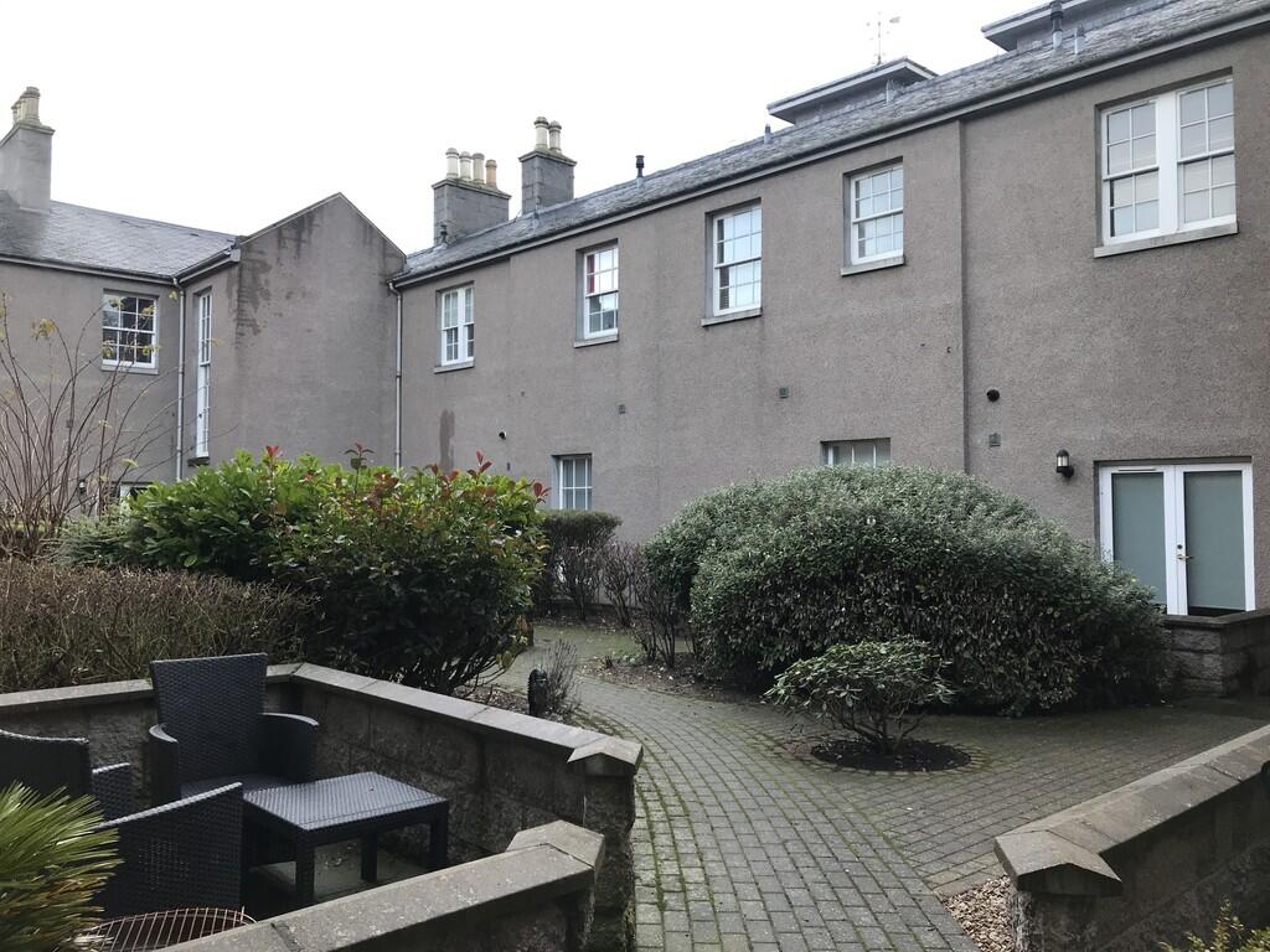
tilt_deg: +4.7
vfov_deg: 49.7
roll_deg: -0.1
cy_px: 476
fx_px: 1027
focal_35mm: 28
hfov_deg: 63.4
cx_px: 635
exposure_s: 1/100
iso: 32
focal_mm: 3.99
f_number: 1.8
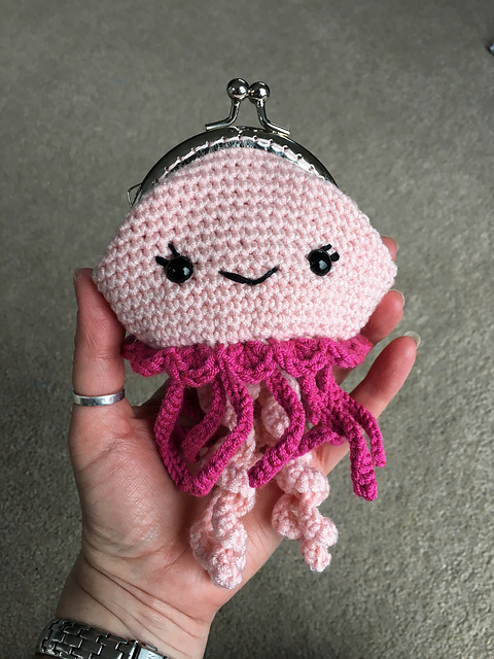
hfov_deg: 48.2
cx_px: 247
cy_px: 330
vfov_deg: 61.7
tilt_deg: -58.9
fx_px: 552
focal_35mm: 29
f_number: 2.2
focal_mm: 4.15
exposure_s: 1/33
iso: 25
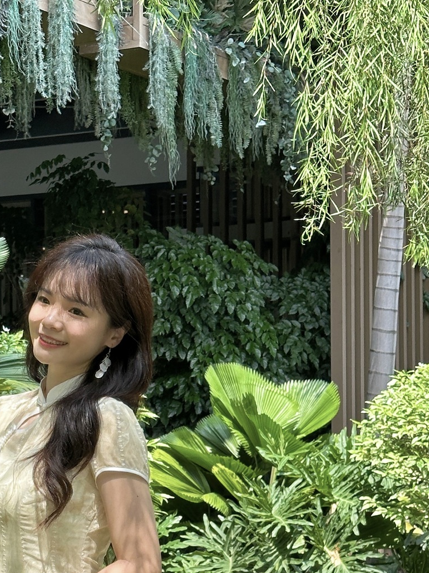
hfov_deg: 13.1
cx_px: 58
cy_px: 590
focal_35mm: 112
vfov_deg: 17.1
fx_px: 1852
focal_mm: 6.86
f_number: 1.78
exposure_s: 1/880
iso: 64
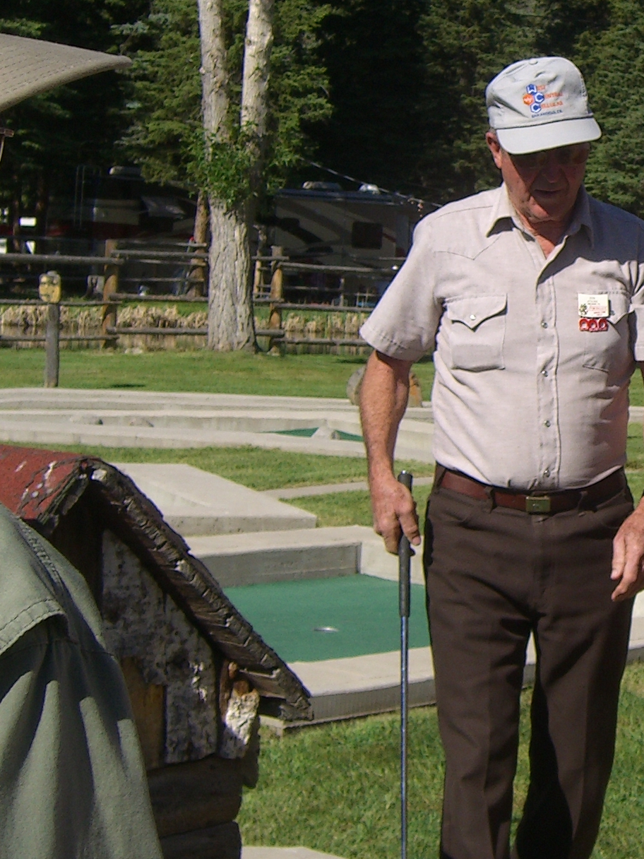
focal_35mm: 96
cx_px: 805
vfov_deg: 20.4
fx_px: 2381
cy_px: 339
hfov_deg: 14.8
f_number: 4
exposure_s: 1/800
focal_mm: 7.9
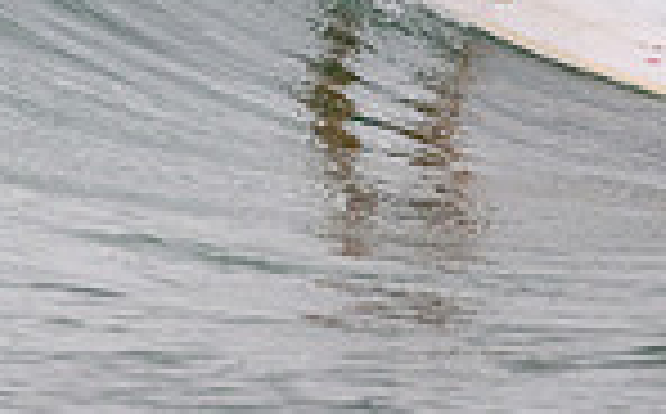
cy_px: -187
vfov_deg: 0.5
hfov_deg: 0.8
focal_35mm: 2483
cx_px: 315
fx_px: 45000
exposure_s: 1/1600
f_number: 11
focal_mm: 620
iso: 900
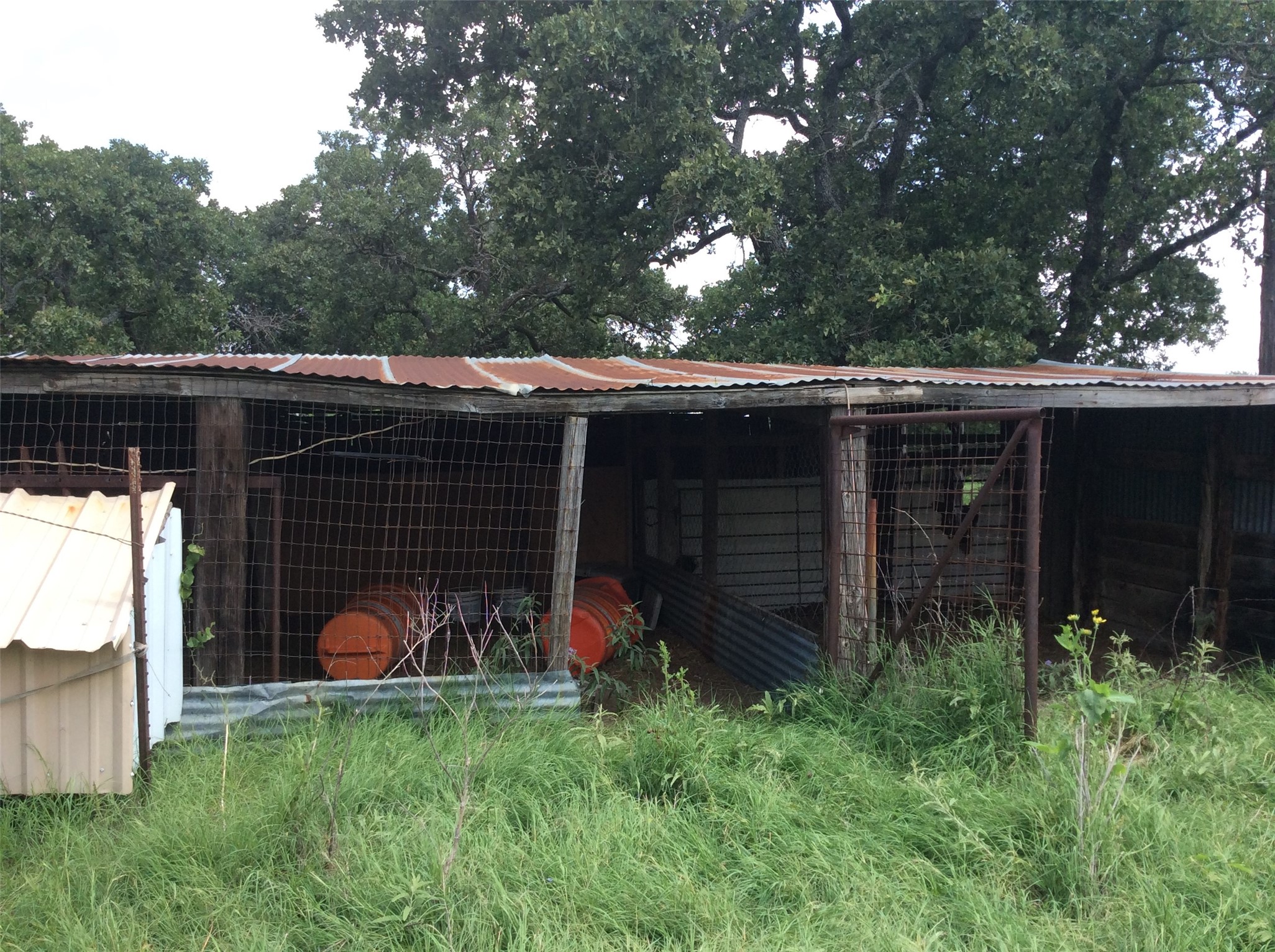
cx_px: 638
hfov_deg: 56.9
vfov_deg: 44.0
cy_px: 476
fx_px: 1177
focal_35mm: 32
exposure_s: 1/534
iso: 32
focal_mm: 3.3
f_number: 2.4
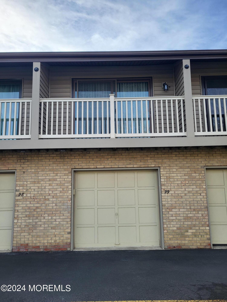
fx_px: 227
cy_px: 151
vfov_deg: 67.3
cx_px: 114
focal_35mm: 26
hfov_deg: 53.1
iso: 40
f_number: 1.8
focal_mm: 5.4
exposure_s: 1/1139
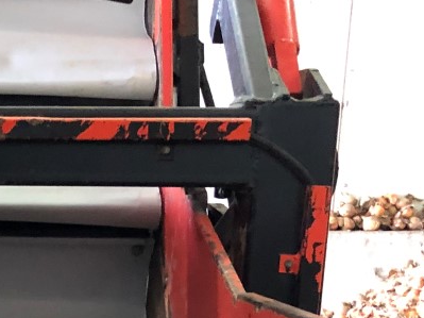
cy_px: 438
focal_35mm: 101
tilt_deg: -10.0
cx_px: -225
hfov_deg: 17.4
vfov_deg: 13.9
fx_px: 1237
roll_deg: +1.0
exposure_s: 1/4
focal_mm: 4
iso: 100
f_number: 1.8
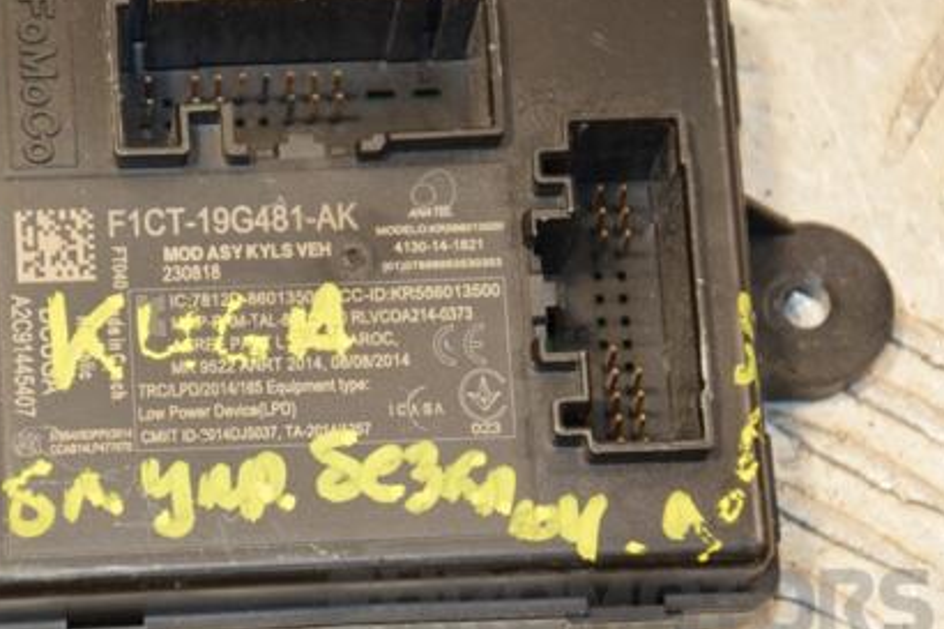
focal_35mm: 231
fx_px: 6048
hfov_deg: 8.9
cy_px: 297
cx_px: 286
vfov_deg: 5.9
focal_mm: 105
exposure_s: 1/200
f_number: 5.6
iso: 800
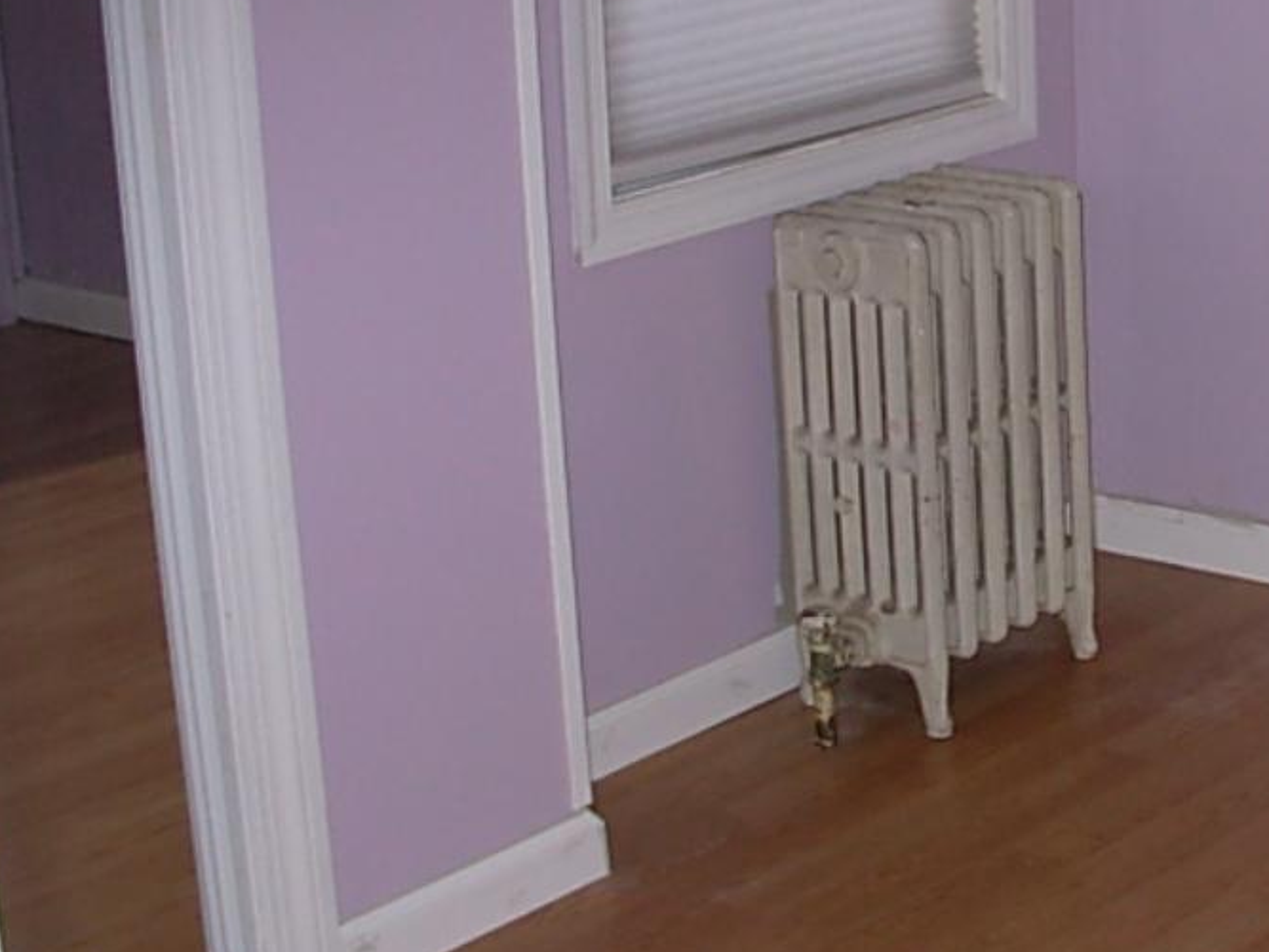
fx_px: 3006
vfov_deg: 17.9
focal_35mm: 82
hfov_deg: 22.9
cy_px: 267
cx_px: 1259
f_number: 2.9
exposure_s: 1/38.1
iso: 59
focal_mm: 6.3
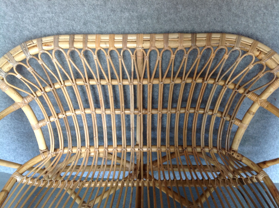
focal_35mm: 35
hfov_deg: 52.7
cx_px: 140
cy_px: 104
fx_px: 282
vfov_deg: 40.6
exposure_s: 1/15
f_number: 2.4
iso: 100
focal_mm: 4.28
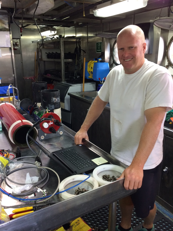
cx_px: 86
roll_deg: +2.1
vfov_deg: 61.7
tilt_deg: -17.5
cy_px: 116
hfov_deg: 48.2
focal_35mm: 29
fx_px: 193
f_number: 2.2
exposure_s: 1/30
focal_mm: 4.15
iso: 100
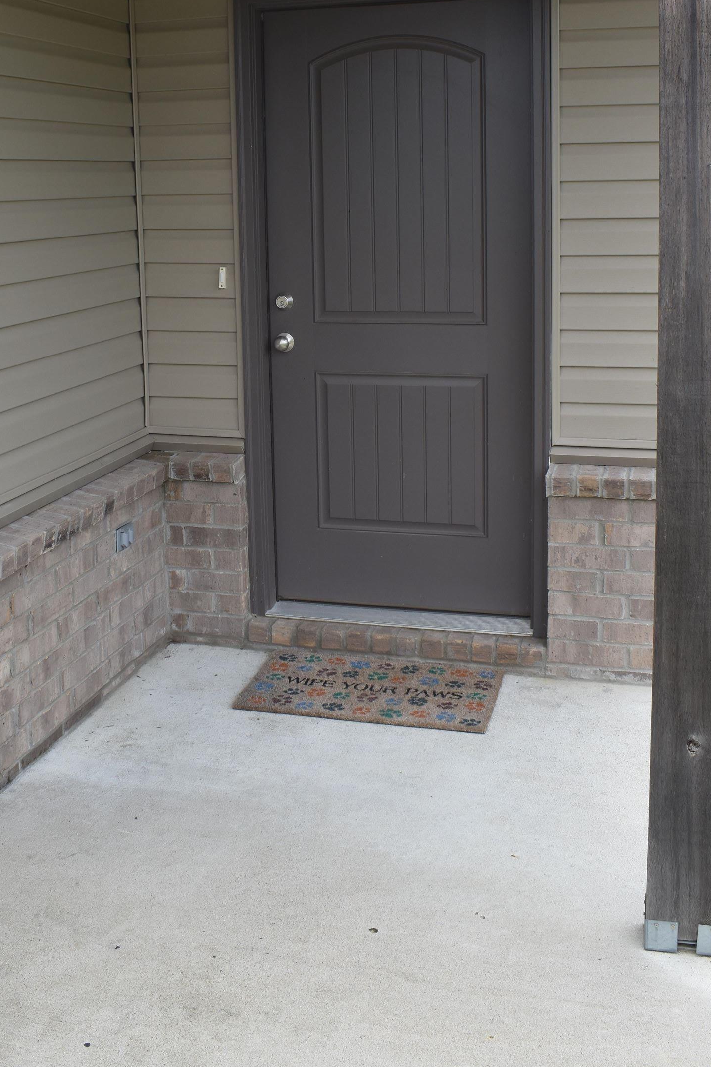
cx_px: 293
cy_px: 338
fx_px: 1274
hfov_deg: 31.1
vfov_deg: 44.6
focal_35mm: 43
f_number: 8
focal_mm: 20
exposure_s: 1/250
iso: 200
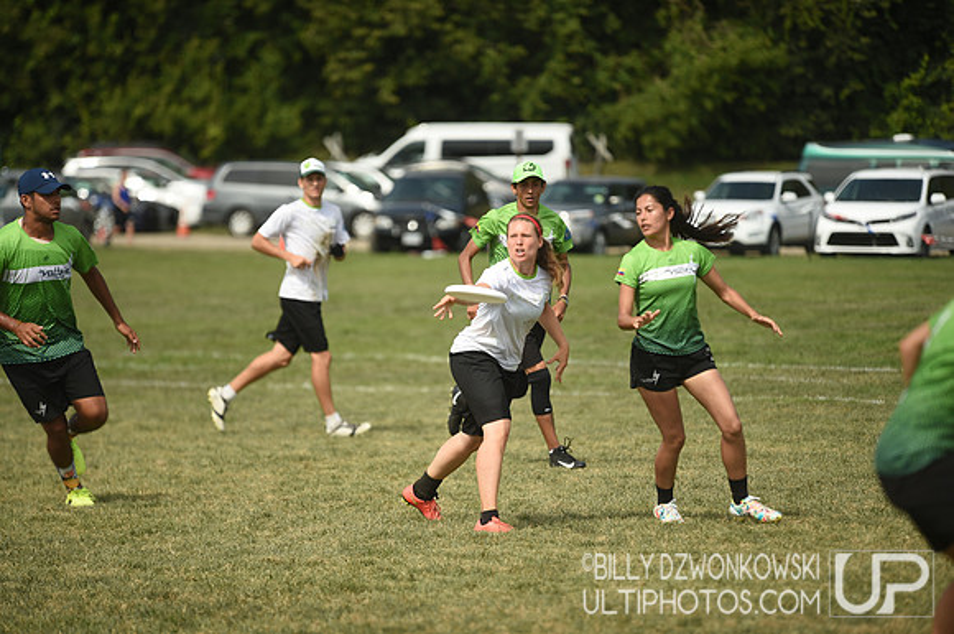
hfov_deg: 10.3
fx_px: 5293
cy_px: 317
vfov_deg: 6.8
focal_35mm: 200
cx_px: 477
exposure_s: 1/1250
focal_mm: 200
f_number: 2.8
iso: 100
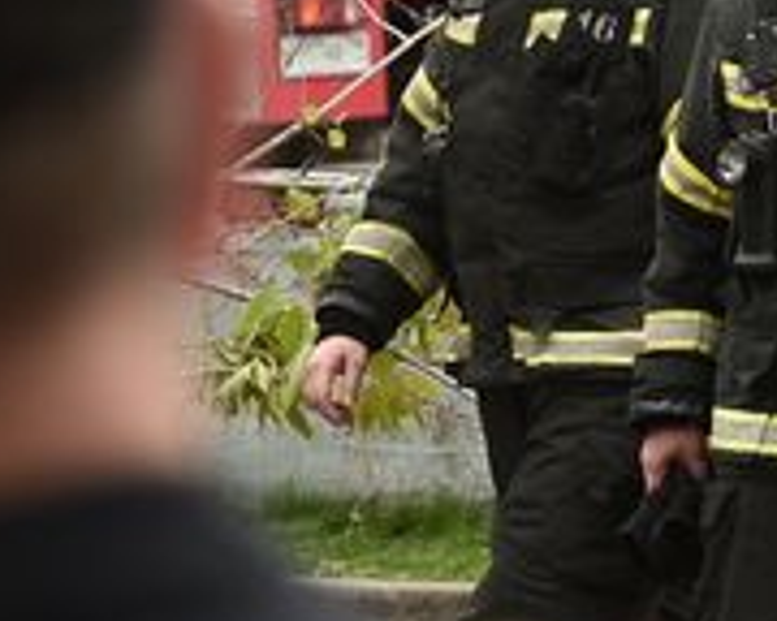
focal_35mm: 444
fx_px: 10210
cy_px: 582
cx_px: 1001
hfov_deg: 4.3
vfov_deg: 3.5
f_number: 6.3
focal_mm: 122
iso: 400
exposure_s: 1/320
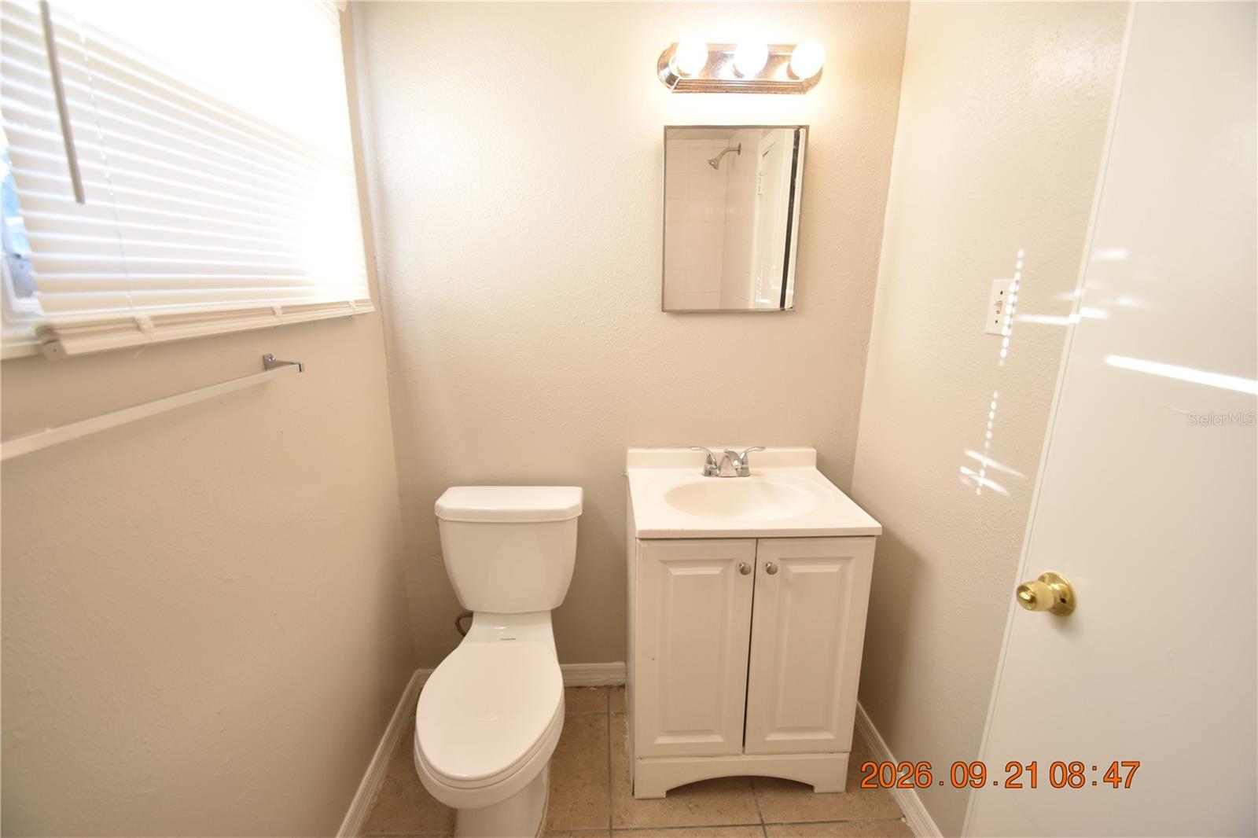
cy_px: 419
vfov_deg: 77.3
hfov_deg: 100.4
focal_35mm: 15
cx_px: 629
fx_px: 524
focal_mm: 10
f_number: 4.8
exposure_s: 1/90
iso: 400
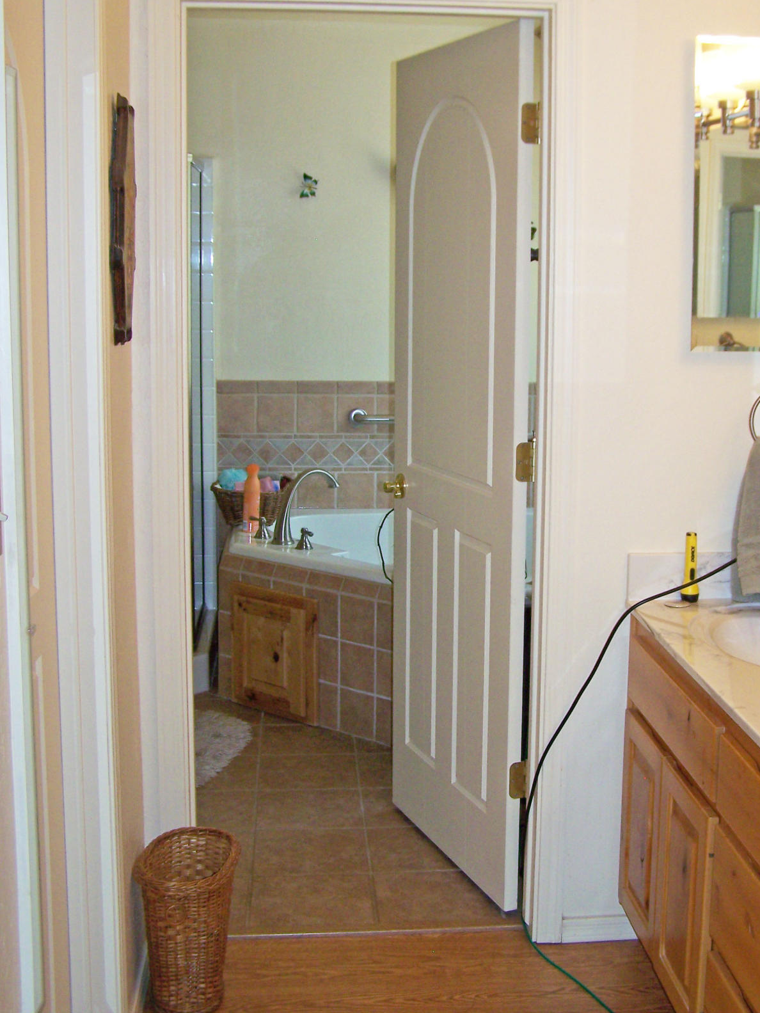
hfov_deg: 30.2
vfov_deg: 39.6
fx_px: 1405
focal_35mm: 48
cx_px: 475
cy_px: 445
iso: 80
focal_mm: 6.3
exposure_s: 1/60
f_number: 2.8
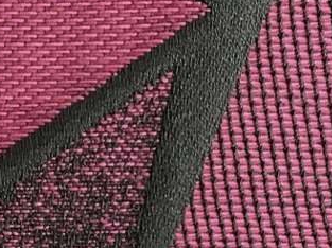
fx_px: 1648
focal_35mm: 172
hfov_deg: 9.9
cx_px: -506
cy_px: 488
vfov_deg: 8.2
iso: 40
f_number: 1.8
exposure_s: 1/17
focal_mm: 3.99
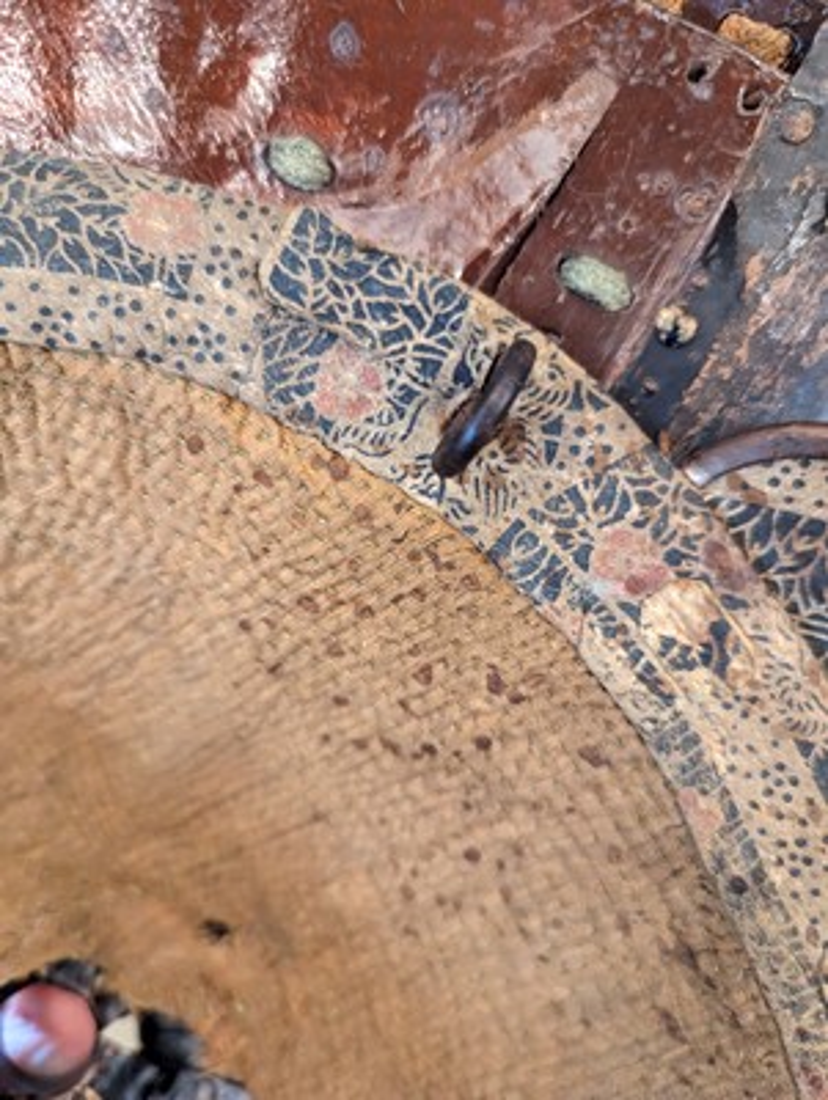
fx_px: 764
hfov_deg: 56.9
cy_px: 550
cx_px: 414
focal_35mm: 24
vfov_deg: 71.5
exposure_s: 1/100
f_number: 1.85
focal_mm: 6.81
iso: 1703
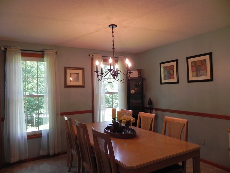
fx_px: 173
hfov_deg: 67.3
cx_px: 115
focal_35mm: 26
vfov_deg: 53.1
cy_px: 86
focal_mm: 4.6
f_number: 2.8
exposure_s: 1/45
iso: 160
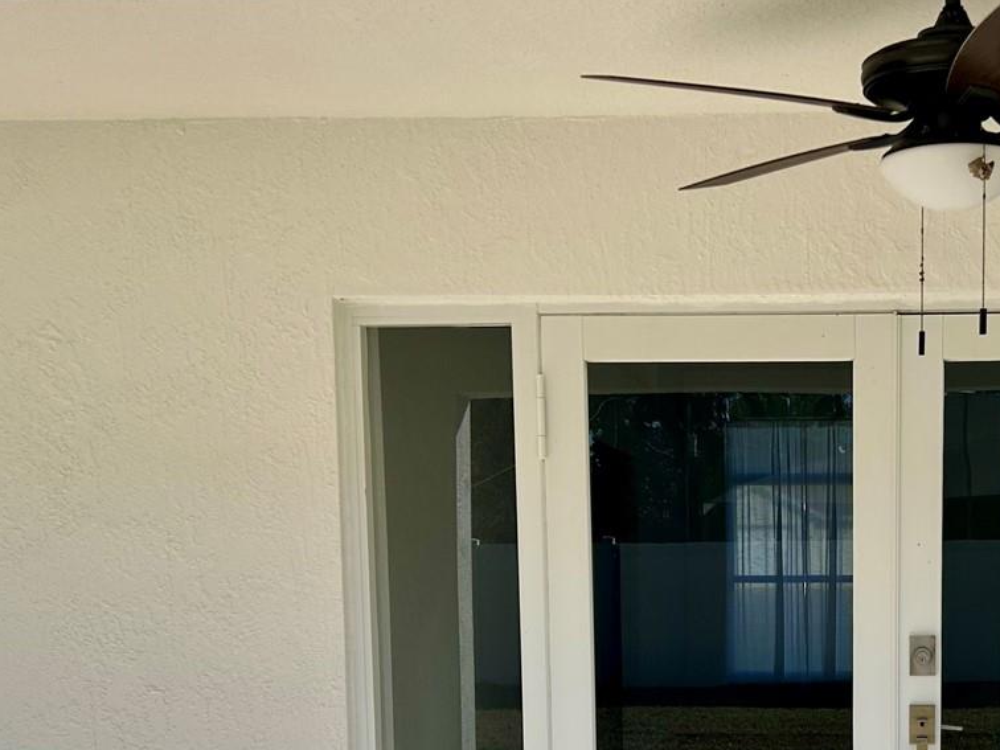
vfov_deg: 25.4
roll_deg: +0.5
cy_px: 729
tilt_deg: -6.8
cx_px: 821
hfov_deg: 33.8
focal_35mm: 55
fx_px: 1589
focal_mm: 5.7
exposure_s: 1/5076
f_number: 1.5
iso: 50
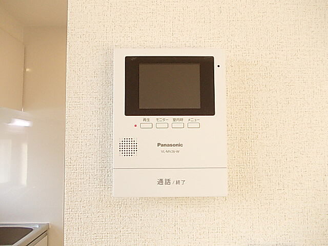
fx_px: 265
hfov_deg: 63.4
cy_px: 123
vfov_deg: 49.7
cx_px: 164
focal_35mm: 28
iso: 200
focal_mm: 4
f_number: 2.7
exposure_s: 1/125
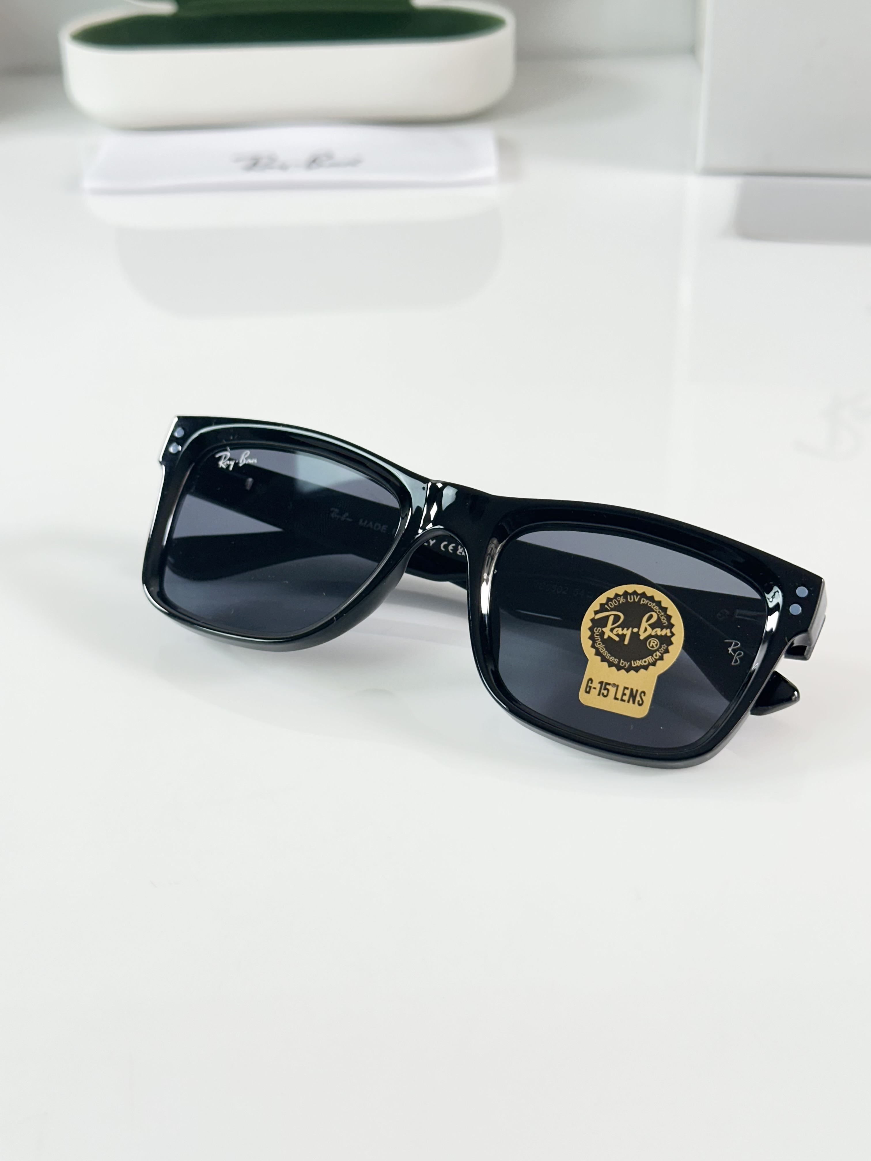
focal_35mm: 48
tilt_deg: -32.3
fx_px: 1610
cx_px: 436
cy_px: 580
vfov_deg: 39.7
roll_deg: +2.4
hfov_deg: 30.3
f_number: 1.78
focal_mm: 6.86
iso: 64
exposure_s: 1/100
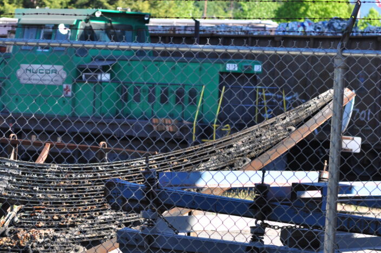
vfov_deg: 7.1
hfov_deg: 10.7
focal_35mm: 193
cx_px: 116
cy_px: 73
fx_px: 2038
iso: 200
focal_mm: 85
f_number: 5
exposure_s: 1/400
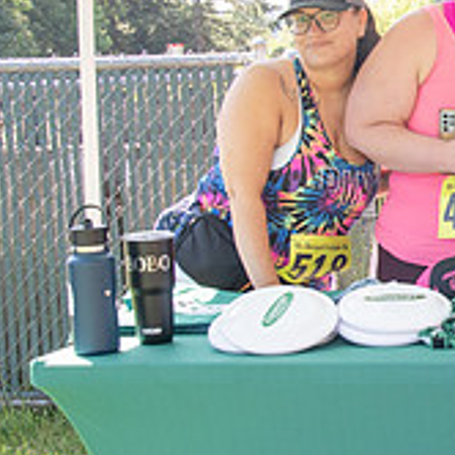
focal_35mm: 107
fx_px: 1591
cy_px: 211
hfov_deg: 15.0
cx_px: 699
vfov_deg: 16.3
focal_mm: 24
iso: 250
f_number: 4
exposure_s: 1/400
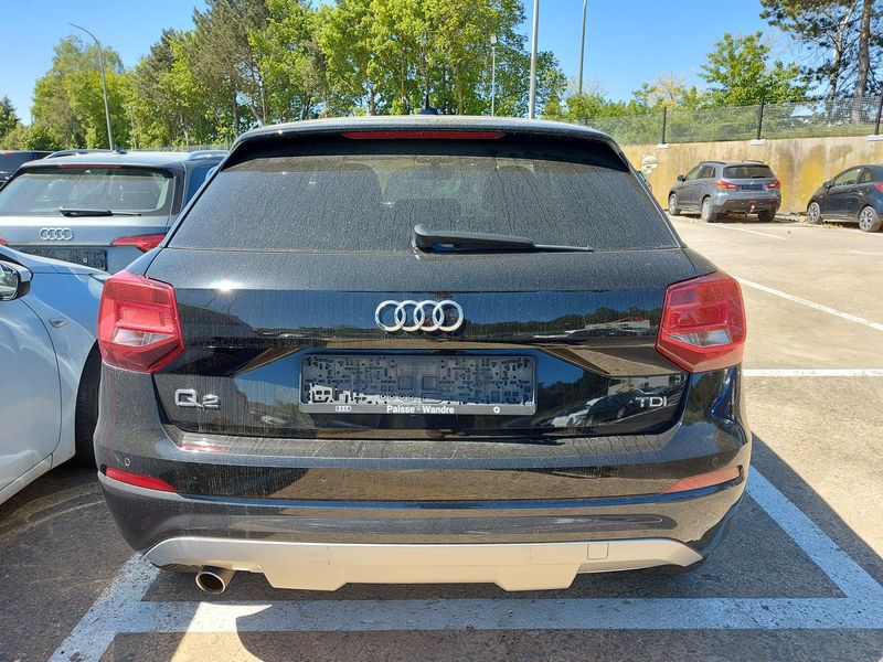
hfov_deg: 71.6
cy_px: 331
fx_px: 612
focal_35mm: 24
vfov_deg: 56.8
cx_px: 442
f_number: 1.8
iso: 32
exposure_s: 1/256
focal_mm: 5.23
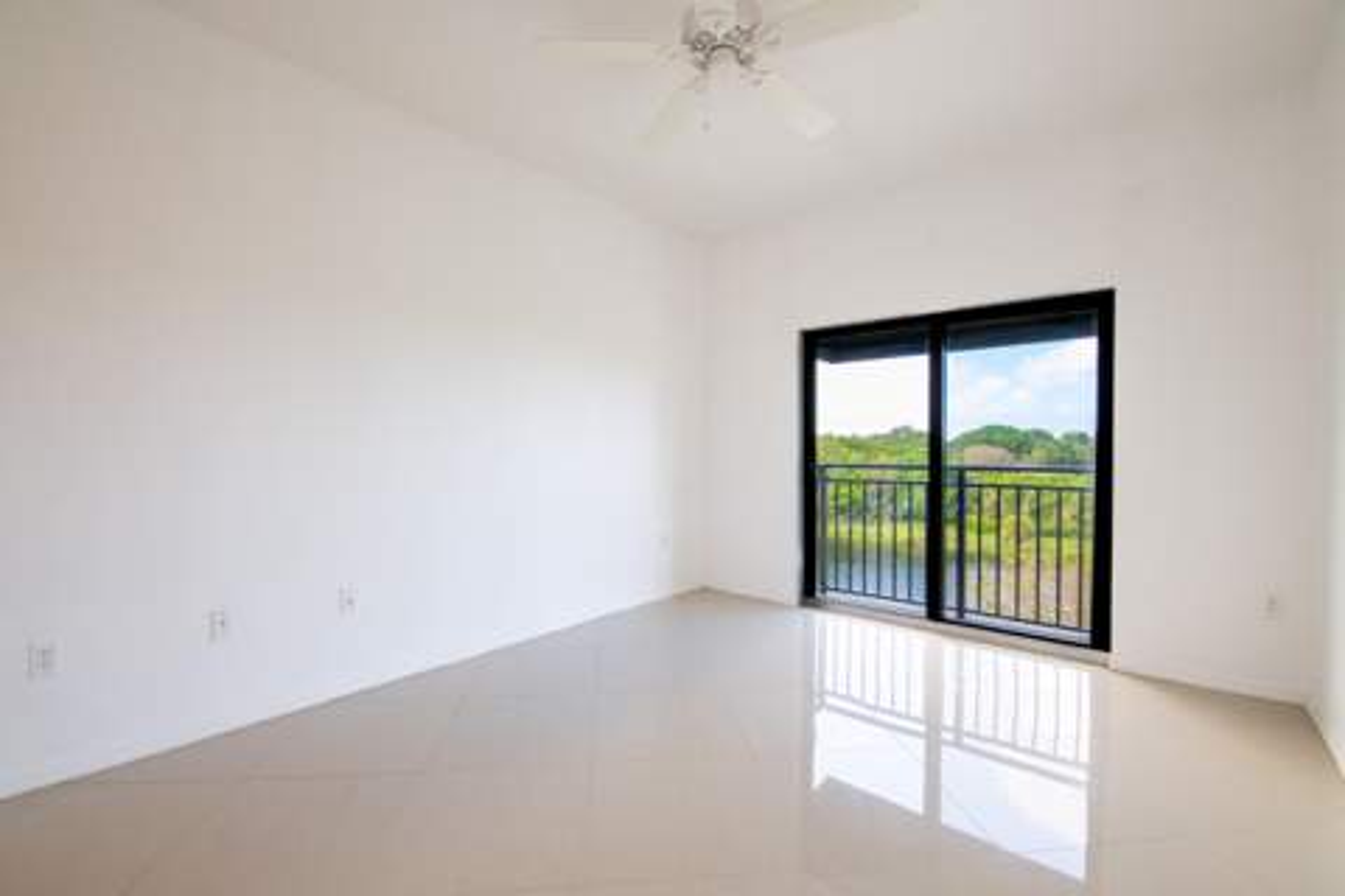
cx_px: 672
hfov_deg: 100.4
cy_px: 448
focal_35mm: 15
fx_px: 560
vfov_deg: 77.3
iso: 400
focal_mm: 15
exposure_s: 1/160
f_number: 6.3
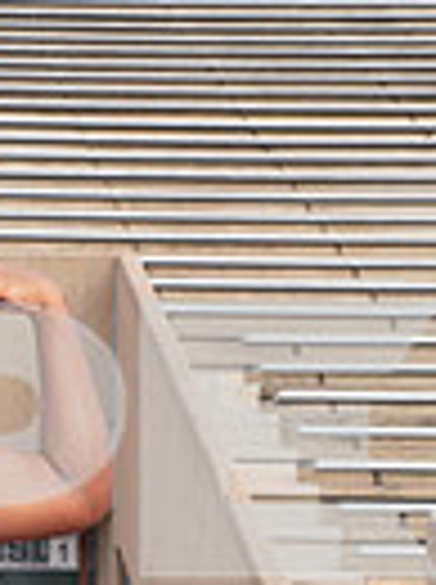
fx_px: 2696
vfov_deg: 12.0
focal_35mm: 160
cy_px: 760
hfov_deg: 9.0
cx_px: -216
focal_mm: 48
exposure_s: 1/250
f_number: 8
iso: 160
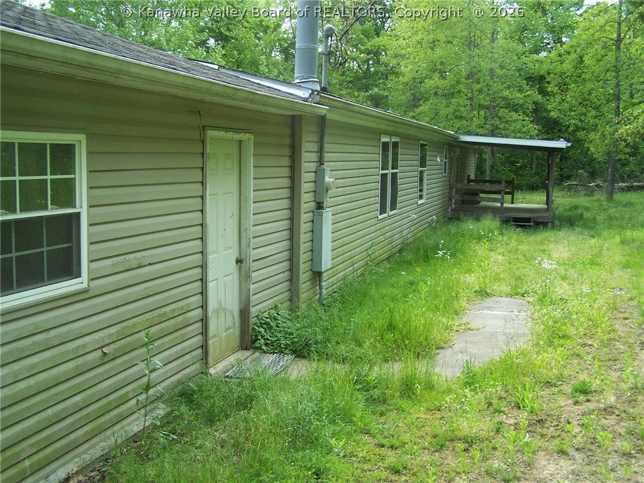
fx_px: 707
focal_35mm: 38
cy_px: 242
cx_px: 322
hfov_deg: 49.0
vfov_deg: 37.7
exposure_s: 1/250
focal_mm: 6.3
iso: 80
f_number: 2.8
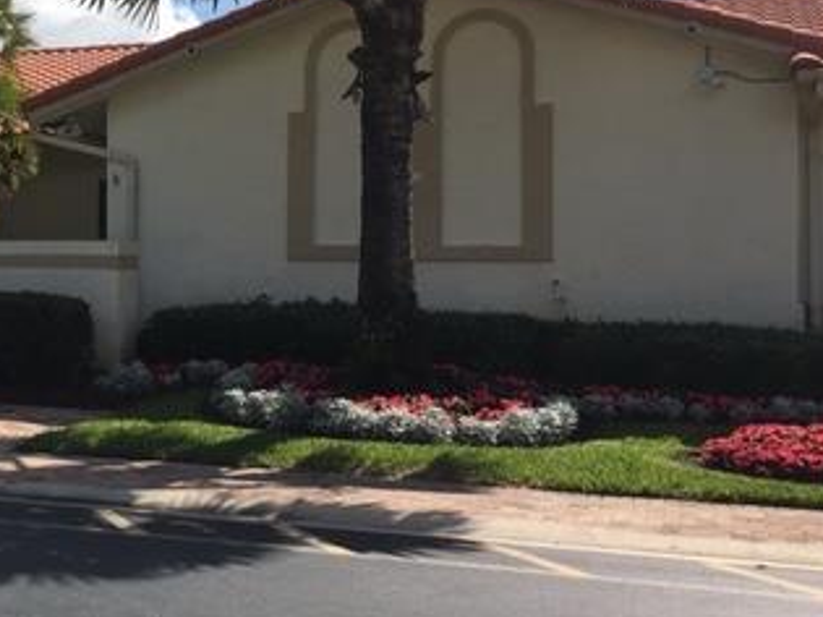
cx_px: 57
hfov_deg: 31.0
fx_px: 1402
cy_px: 217
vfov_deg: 24.7
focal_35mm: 59
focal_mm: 4.15
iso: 25
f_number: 2.2
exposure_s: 1/1832
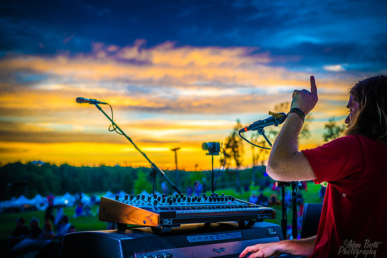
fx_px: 538
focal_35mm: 50
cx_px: 194
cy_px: 129
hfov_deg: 39.6
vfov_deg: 27.0
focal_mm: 50
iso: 100
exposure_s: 1/320
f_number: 3.5
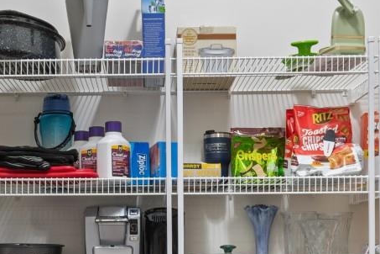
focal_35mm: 68
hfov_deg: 29.5
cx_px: 128
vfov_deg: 19.5
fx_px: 718
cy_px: 248
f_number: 4.8
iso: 100
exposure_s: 1/2
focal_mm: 13
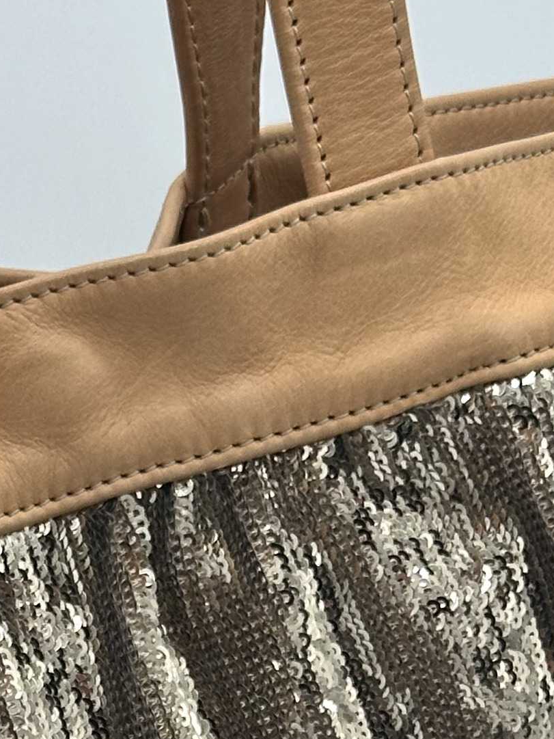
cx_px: -23
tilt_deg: -26.1
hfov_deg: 8.2
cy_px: 1176
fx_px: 3819
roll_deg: -2.9
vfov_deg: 10.6
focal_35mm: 179
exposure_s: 1/366
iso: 64
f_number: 1.78
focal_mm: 6.86
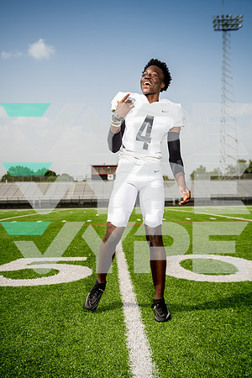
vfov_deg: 48.5
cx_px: 126
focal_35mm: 40
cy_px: 189
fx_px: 420
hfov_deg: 33.4
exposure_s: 1/1250
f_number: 4.5
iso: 100
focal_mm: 40
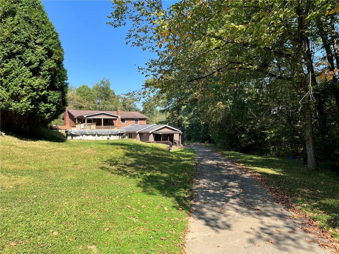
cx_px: 170
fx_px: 255
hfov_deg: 67.3
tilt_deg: +1.5
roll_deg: +2.3
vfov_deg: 53.1
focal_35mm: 26
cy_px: 127
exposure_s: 1/1488
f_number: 1.5
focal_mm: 5.7
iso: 50
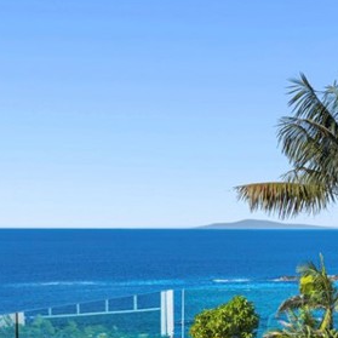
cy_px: 221
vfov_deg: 13.0
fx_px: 1480
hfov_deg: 12.8
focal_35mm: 134
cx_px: 383
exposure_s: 1/1000
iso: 80
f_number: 9
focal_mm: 43
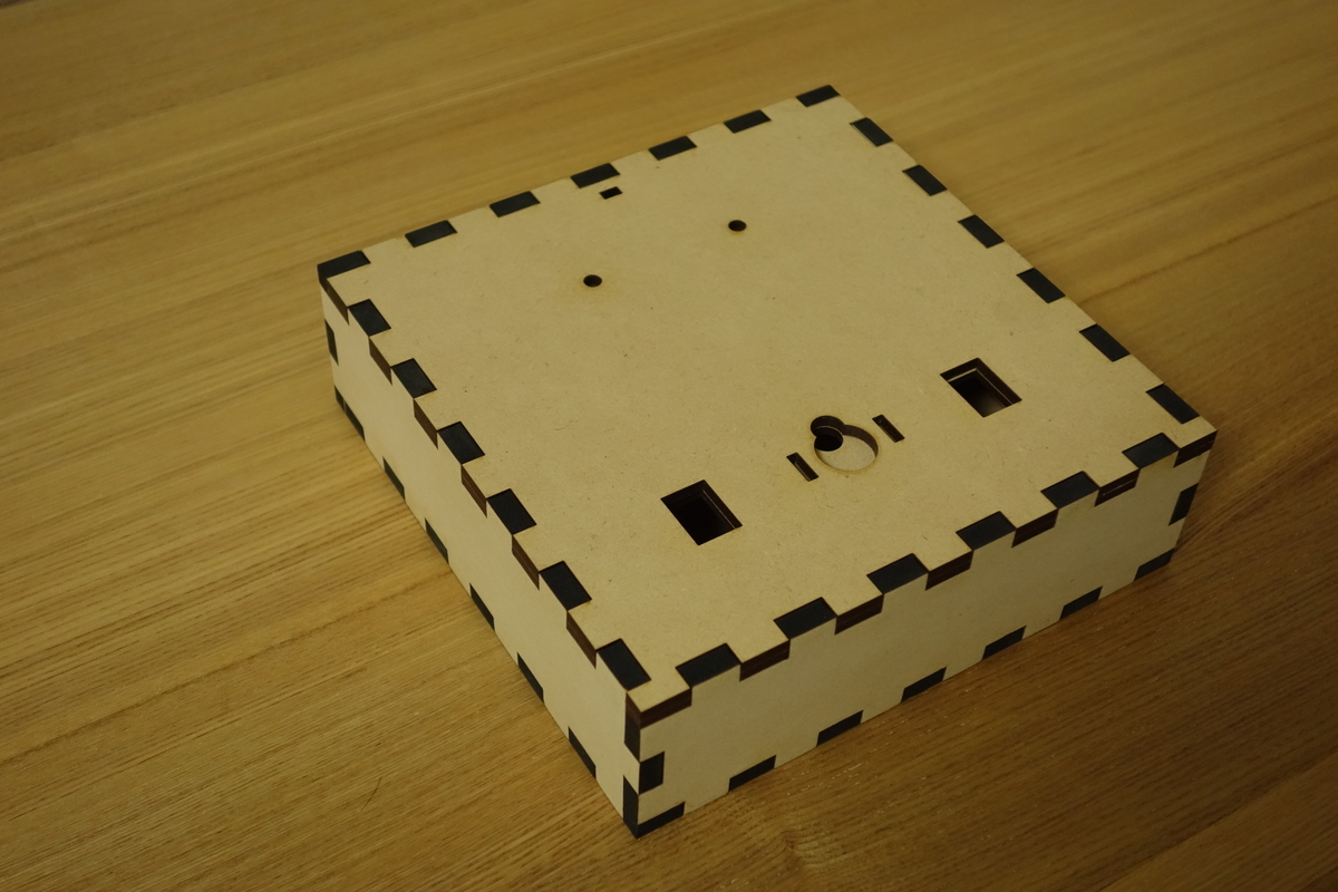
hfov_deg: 39.6
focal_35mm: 50
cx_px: 669
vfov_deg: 27.0
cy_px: 446
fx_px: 1858
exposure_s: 1/80
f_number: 3.2
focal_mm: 18.66
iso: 800
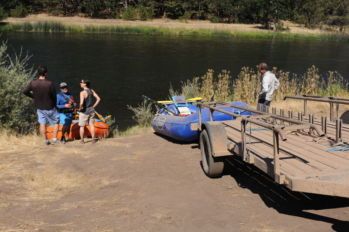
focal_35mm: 35
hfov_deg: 54.5
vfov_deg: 37.8
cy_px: 116
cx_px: 174
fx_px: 339
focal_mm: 35
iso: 200
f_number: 9
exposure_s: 1/500
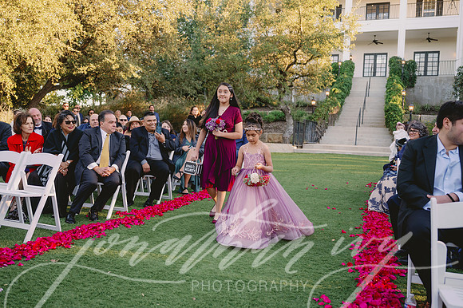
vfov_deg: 40.3
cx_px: 232
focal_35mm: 33
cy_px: 154
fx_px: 420
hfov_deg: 57.8
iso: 320
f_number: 2.8
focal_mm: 29.5
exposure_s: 1/640
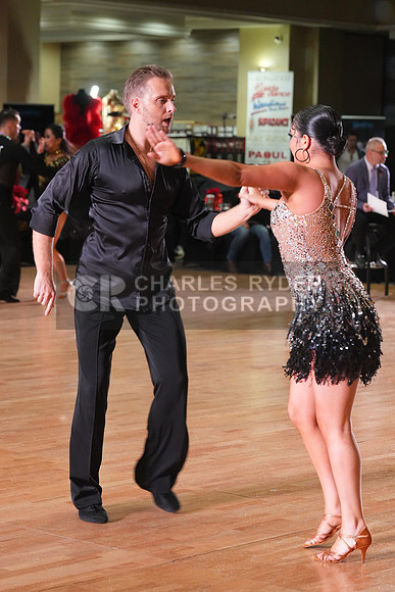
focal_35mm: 102
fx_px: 1678
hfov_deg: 13.4
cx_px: 198
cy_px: 296
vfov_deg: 20.0
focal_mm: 102
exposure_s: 1/200
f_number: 5.6
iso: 3200
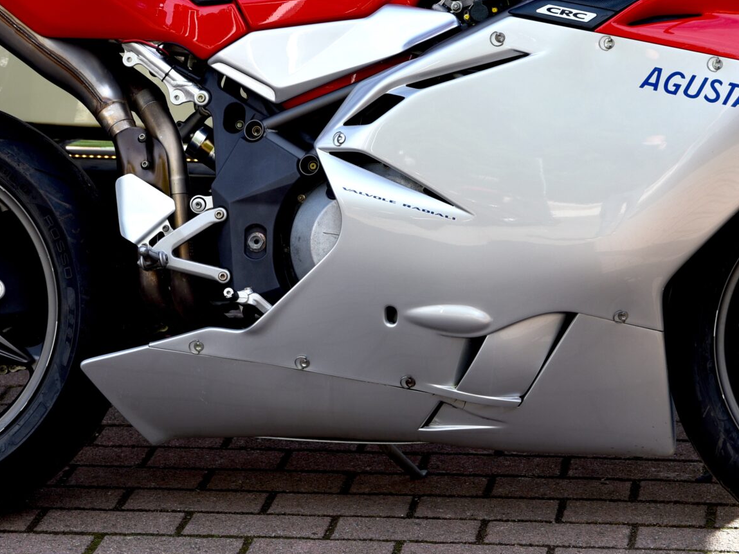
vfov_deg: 9.9
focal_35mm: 150
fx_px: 3203
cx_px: 369
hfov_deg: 13.2
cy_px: 153
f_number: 5.6
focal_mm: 70
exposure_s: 1/125
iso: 100
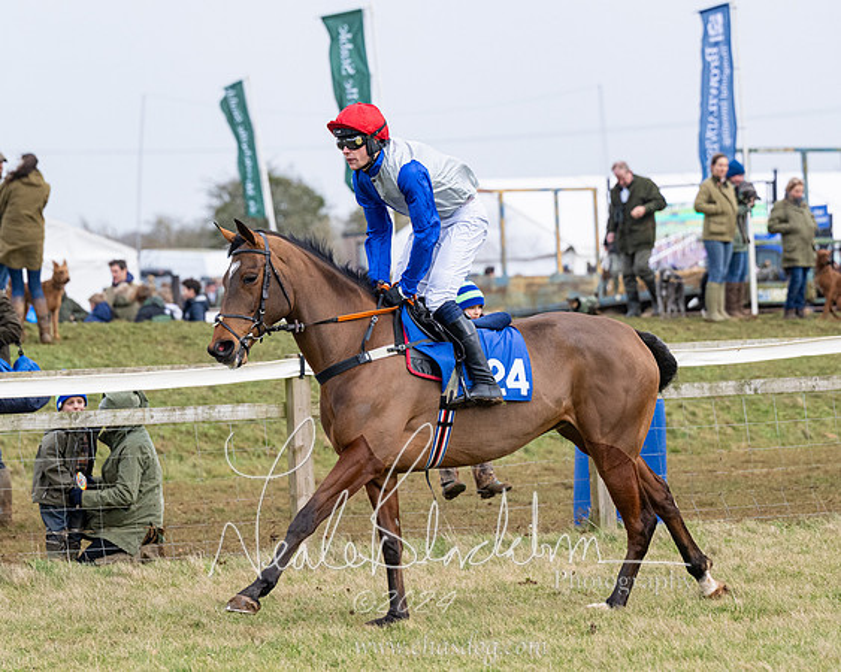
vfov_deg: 6.3
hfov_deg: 7.9
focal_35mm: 244
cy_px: 336
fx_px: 6083
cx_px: 420
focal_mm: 145
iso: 800
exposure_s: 1/1600
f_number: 4
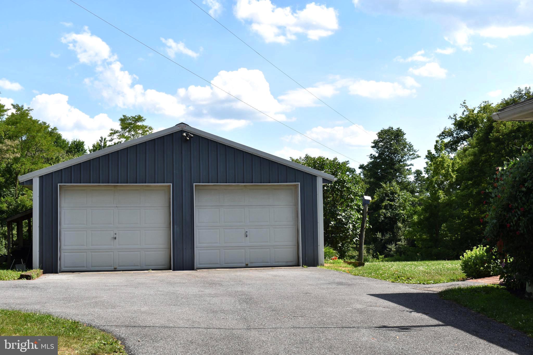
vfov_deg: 26.5
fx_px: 755
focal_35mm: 51
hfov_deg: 38.9
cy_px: 178
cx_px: 266
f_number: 8
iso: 100
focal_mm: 34
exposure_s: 1/250
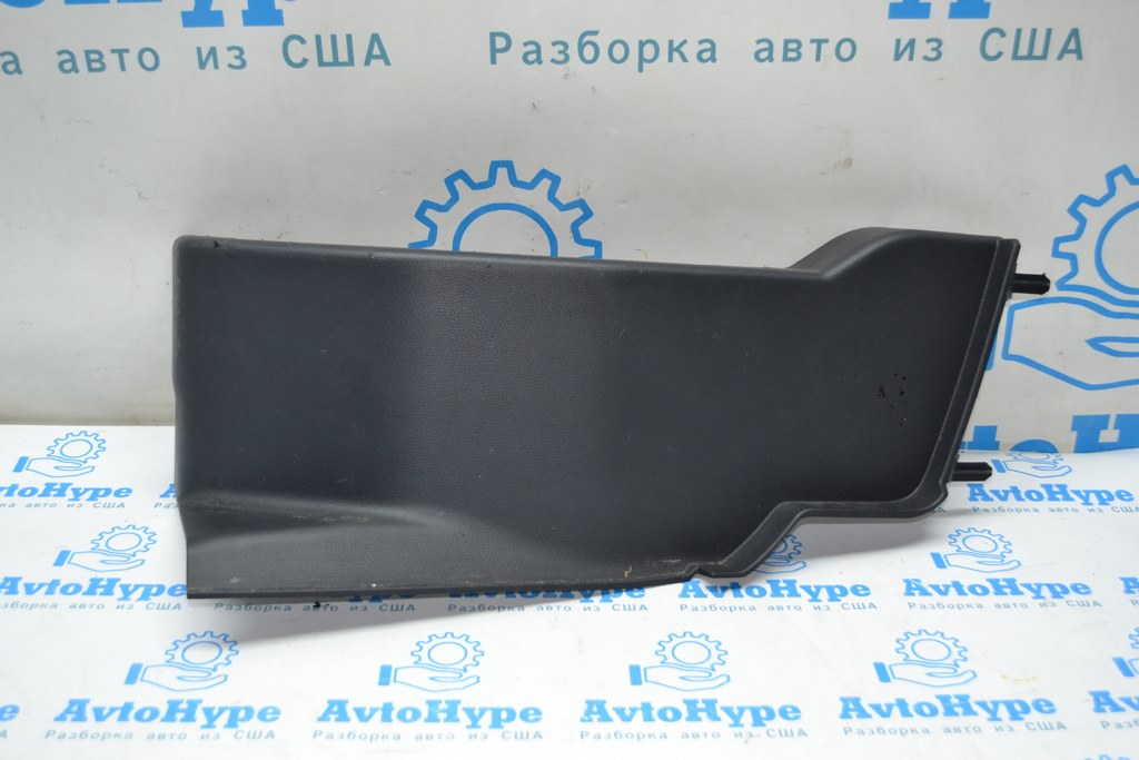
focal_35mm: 42
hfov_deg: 46.4
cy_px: 380
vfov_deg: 31.9
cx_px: 570
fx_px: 1329
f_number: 4.5
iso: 400
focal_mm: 28
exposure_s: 1/60
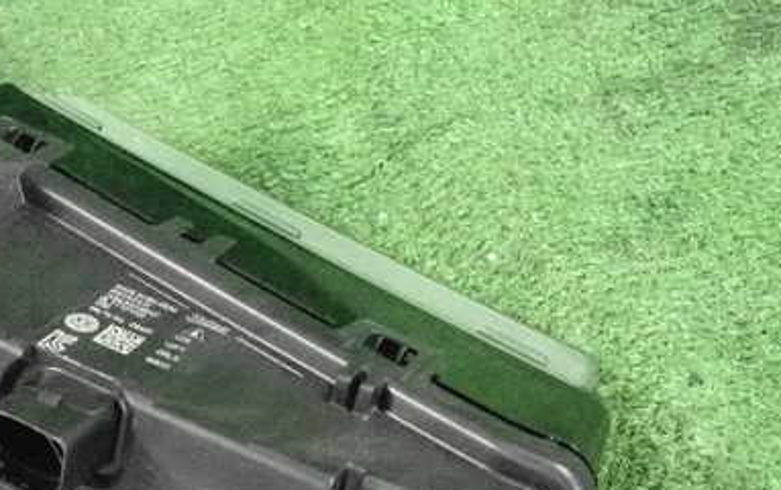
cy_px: 374
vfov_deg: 17.8
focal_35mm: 73
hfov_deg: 27.8
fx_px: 1555
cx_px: 200
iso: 6400
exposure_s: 1/125
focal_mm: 7.84
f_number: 2.9
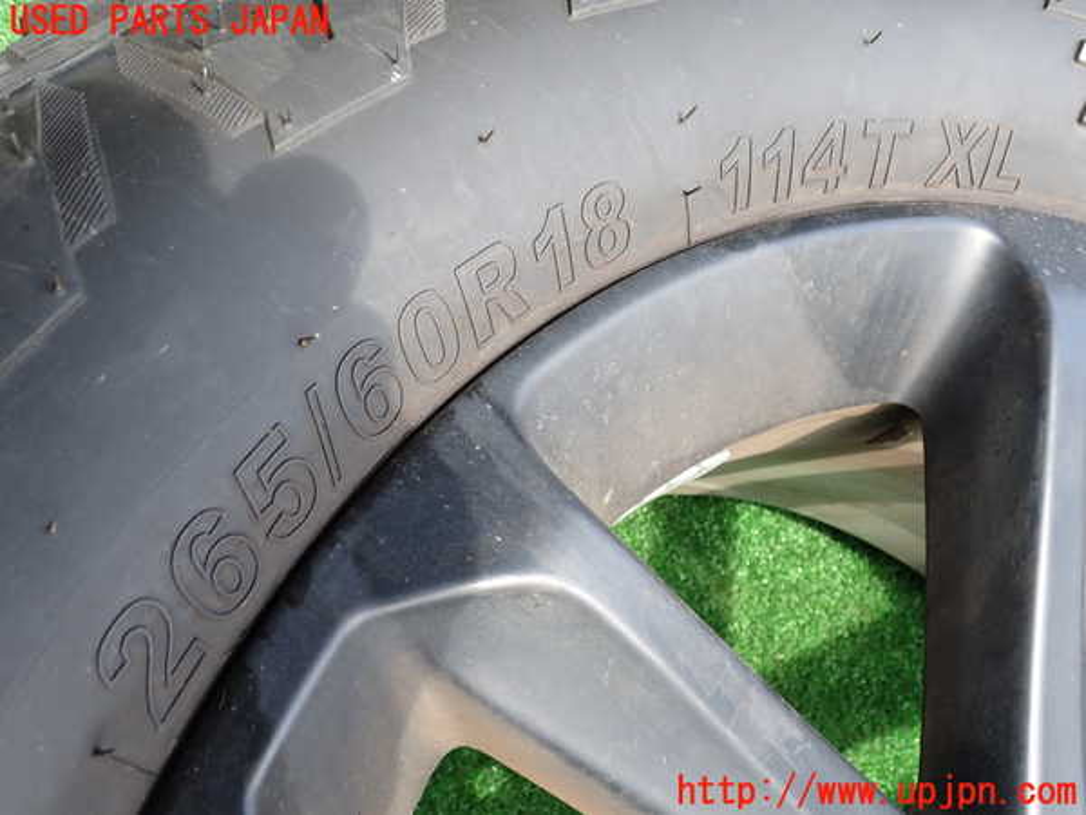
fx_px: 941
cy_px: 408
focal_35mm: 30
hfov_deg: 60.0
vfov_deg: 46.8
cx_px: 543
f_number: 3.2
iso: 100
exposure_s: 1/125
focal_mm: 5.4
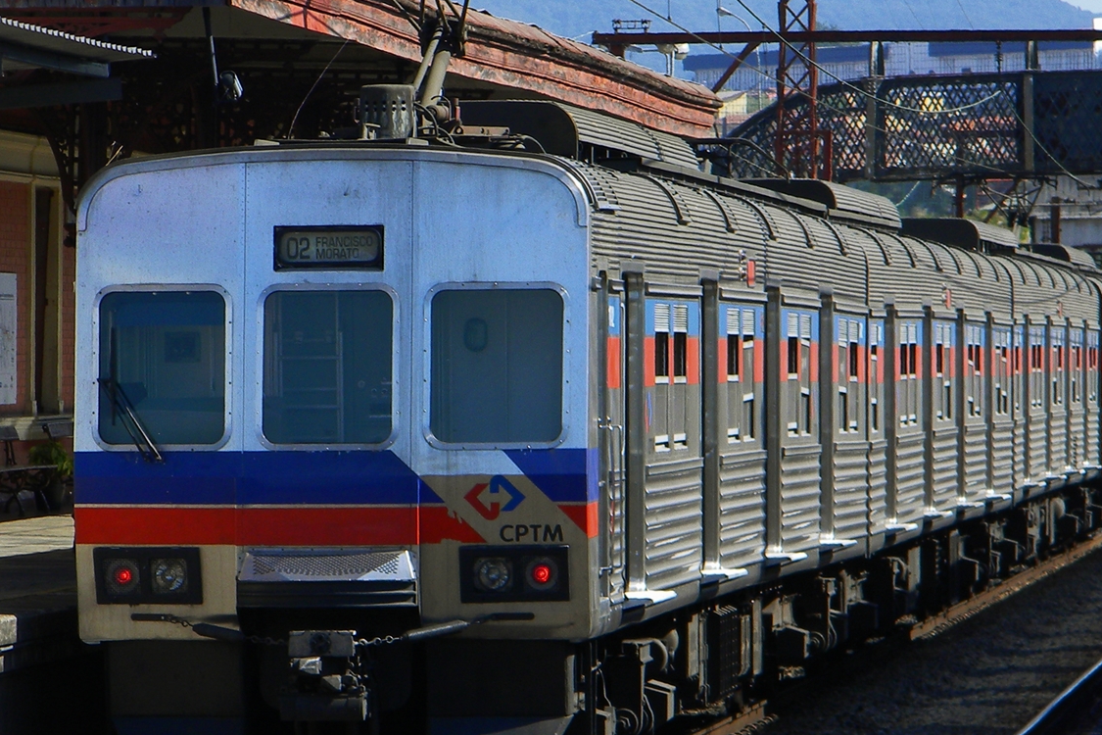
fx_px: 6703
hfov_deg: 9.4
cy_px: 389
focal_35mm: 219
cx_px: 433
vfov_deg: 6.3
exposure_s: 1/235
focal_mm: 26.8
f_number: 5
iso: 80
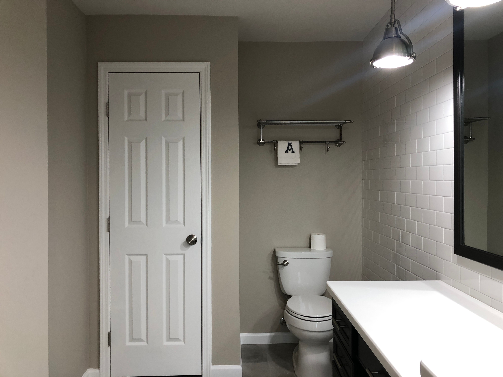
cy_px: 188
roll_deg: +0.0
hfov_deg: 63.4
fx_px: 407
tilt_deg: -1.9
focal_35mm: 28
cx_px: 252
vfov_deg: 49.7
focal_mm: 4
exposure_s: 1/30
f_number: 1.8
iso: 32
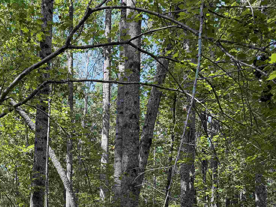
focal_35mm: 50
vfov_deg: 27.6
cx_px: 31
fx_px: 399
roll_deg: -1.8
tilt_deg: +7.3
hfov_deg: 36.0
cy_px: 201
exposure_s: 1/632
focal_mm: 6.76
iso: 100
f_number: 1.78
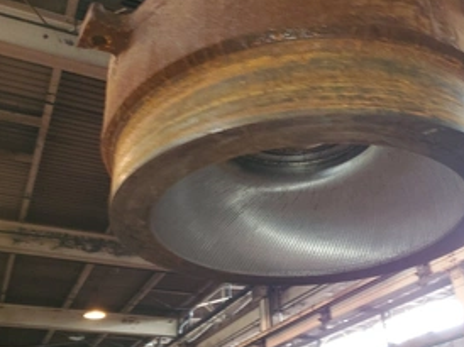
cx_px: 252
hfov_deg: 49.0
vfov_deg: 37.6
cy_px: 159
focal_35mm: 38
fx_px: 509
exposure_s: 1/10
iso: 160
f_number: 1.5
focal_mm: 4.3
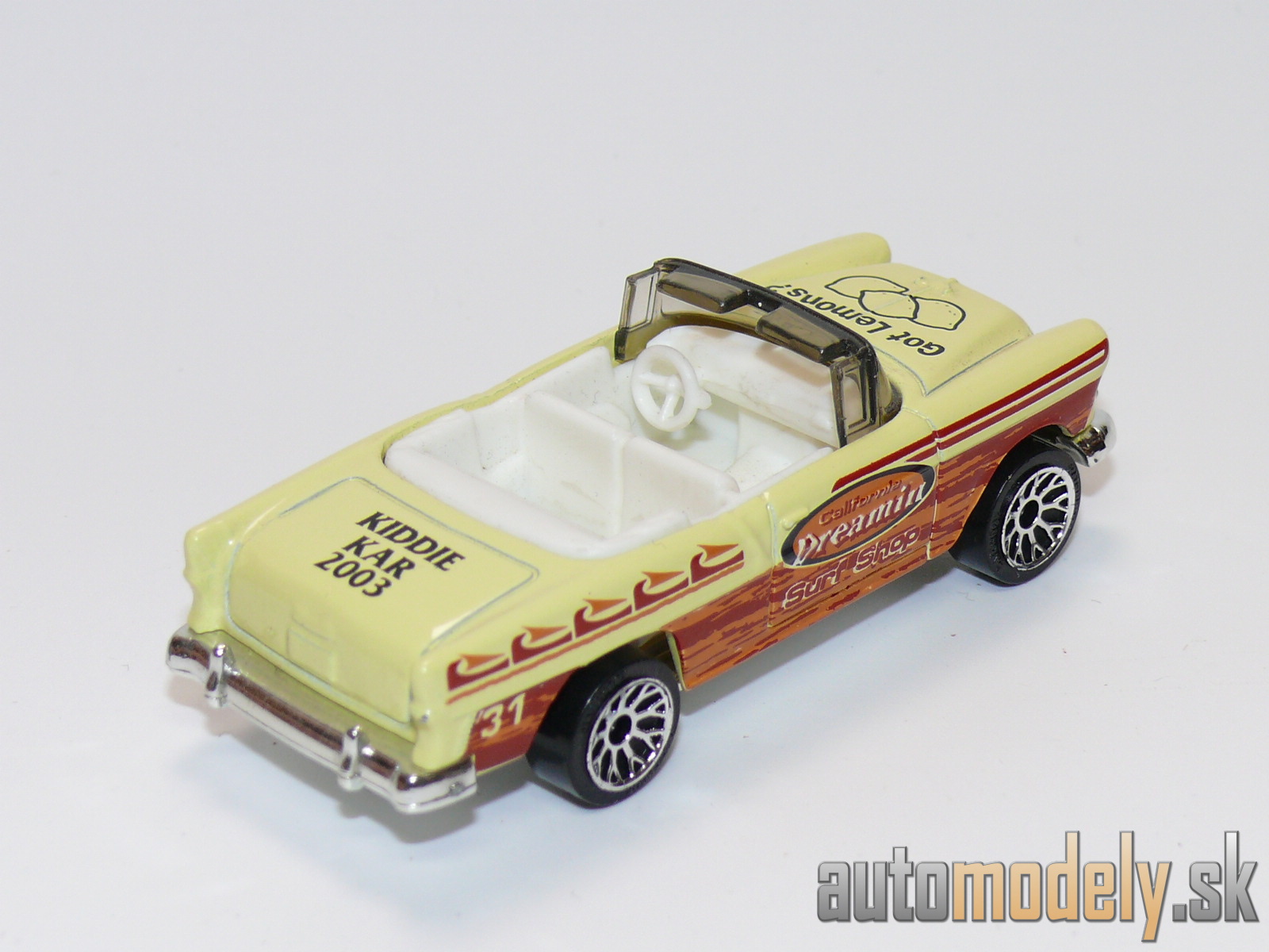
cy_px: 476
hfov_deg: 19.3
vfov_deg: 14.5
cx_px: 634
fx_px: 3739
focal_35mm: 102
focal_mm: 13.4
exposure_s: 1/30
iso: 100
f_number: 4
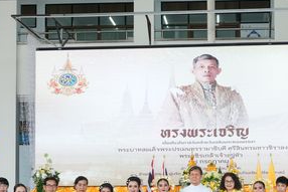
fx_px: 529
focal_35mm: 66
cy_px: 178
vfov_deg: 20.2
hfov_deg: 30.0
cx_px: 212
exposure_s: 1/60
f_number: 5.6
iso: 500
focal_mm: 21
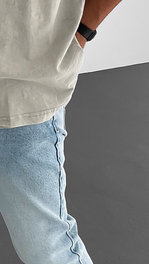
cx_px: -30
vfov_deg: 22.8
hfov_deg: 12.7
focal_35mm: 93
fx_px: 653
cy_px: 89
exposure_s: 1/140
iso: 16
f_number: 1.8
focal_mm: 3
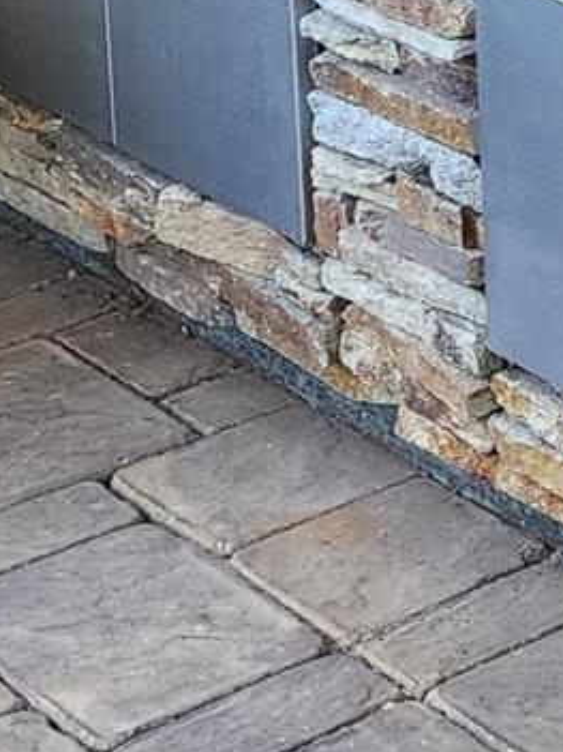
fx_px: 3277
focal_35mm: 151
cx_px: 1038
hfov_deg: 9.3
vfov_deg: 12.0
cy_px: -628
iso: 160
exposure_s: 1/120
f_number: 1.8
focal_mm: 6.4
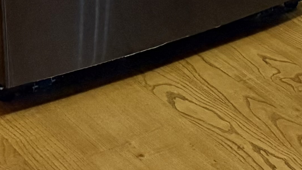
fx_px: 1113
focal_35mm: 139
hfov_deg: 13.8
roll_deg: -0.2
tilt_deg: -6.7
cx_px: 539
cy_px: -311
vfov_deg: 7.8
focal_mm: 6.76
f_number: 1.78
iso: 640
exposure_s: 1/40
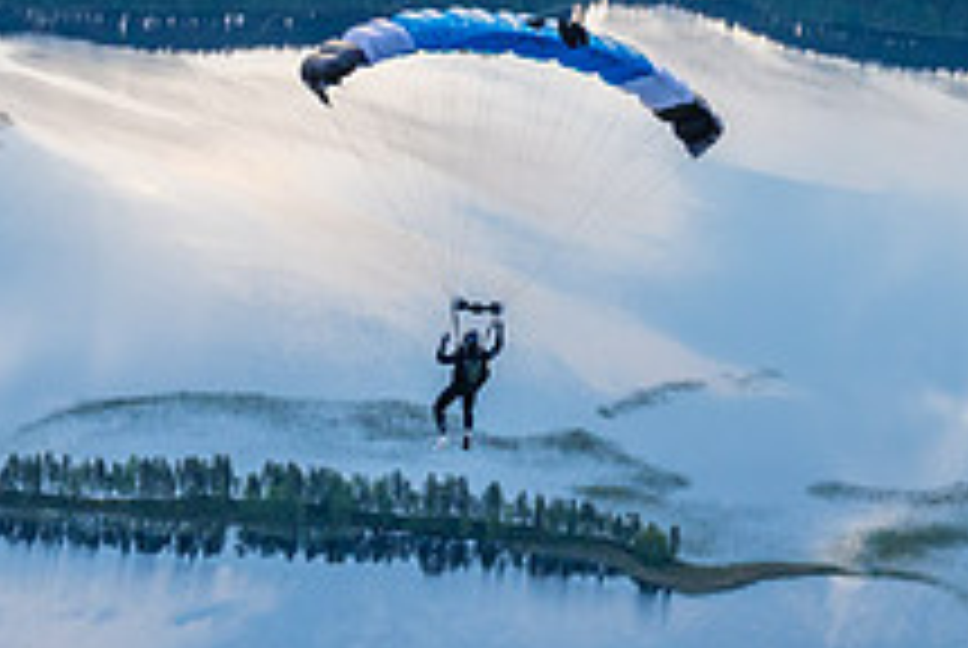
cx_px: 935
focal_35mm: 144
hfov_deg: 14.0
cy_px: 201
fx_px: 3877
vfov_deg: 9.5
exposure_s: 1/2000
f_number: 4
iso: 1000
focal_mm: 46
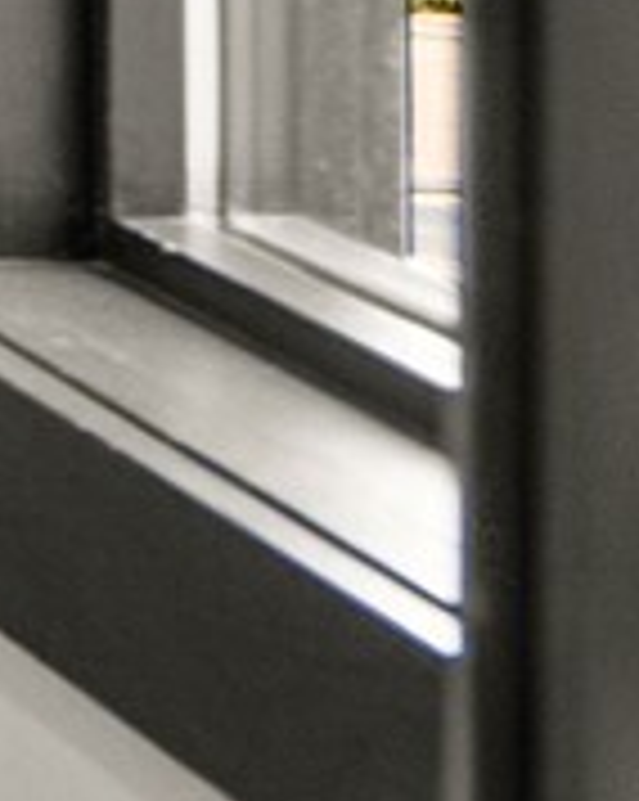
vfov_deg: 6.8
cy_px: -902
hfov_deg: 4.7
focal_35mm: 273
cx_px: -2558
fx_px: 6476
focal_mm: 30.5
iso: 400
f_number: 3.2
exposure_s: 1/15
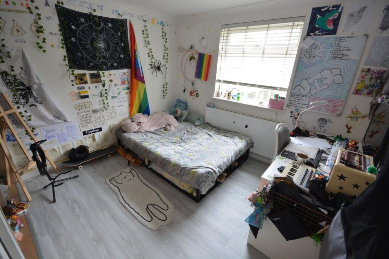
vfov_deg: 77.3
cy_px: 130
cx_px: 194
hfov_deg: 100.4
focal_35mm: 15
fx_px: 162
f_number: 8
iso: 400
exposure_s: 1/8
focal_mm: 10
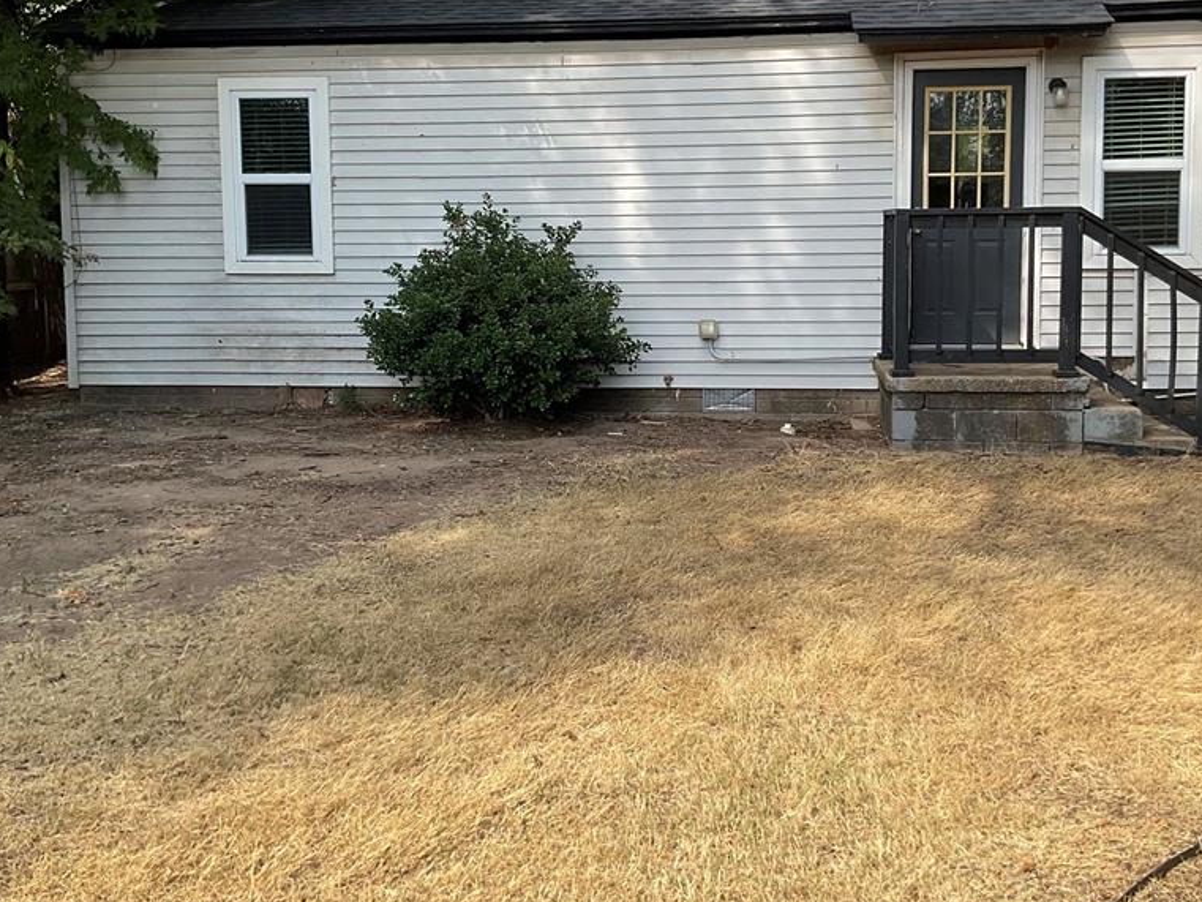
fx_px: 1354
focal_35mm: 39
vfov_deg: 36.6
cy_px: 338
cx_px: 627
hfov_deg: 47.8
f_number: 1.8
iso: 16
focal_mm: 3
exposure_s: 1/627
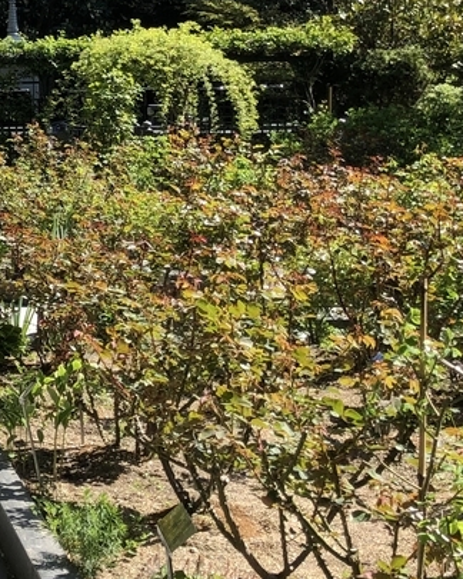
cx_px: -252
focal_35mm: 81
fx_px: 1387
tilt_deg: +0.4
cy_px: 127
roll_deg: +1.1
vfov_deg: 23.3
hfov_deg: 17.0
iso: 20
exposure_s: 1/727
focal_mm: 3.99
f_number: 1.8
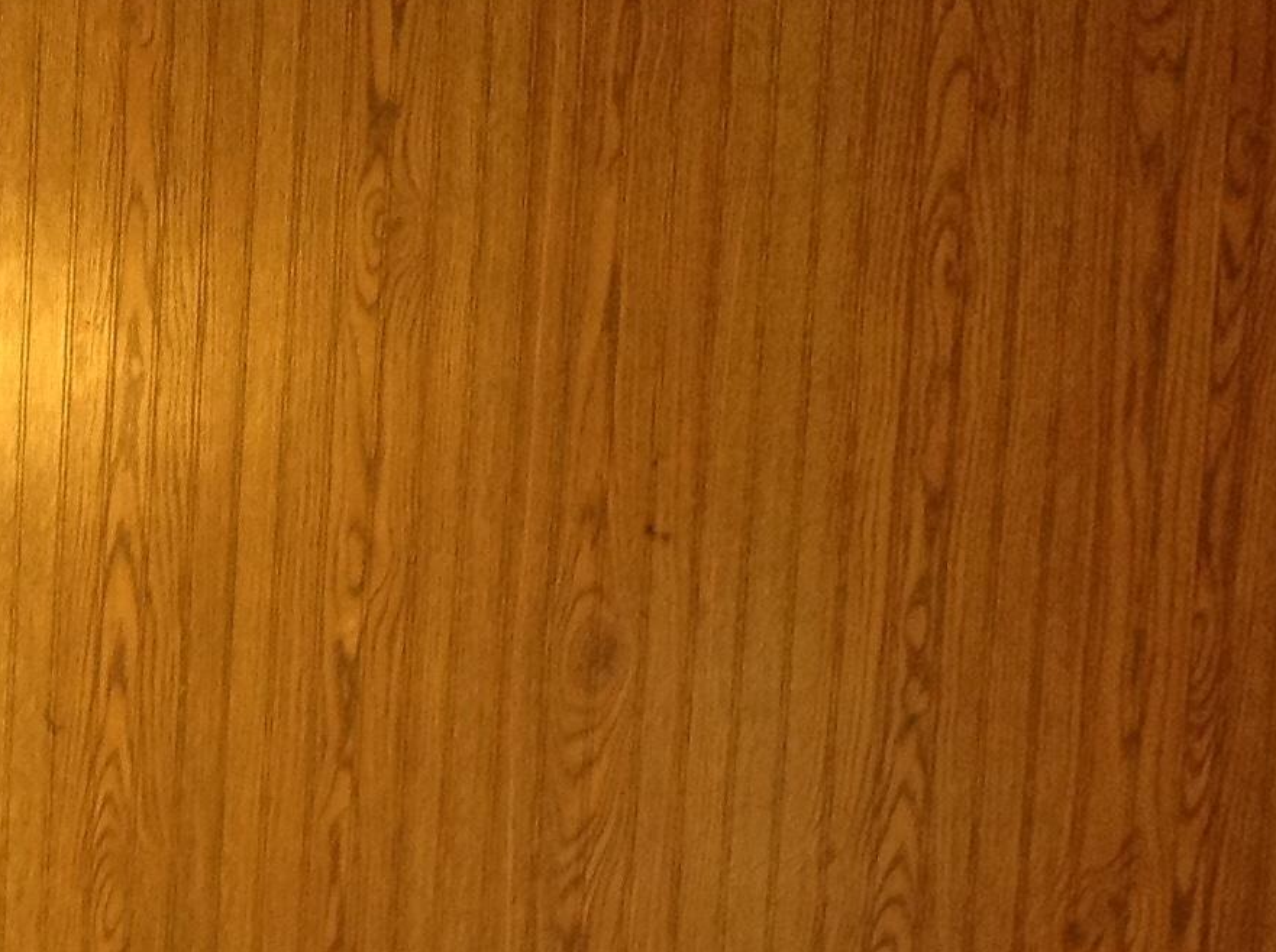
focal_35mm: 103
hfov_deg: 17.8
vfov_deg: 13.6
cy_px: 1338
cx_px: -426
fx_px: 3791
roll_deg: -0.9
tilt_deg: -5.9
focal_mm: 4.28
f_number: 2.4
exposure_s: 1/17
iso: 160
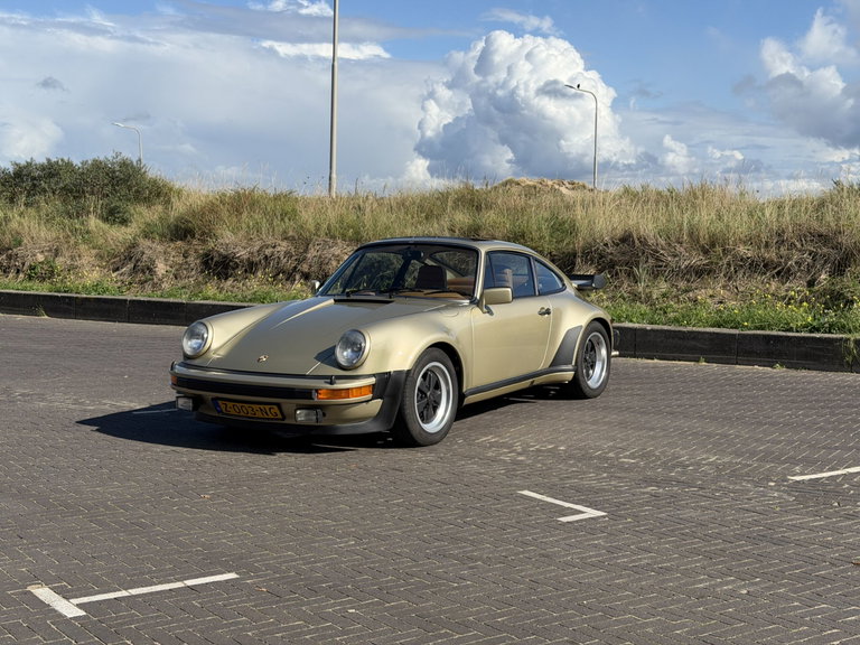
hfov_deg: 39.7
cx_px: 430
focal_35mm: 48
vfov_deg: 30.3
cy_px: 322
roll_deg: -0.7
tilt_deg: -5.8
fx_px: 1193
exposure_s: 1/5587
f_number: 1.78
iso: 64
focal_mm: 6.76
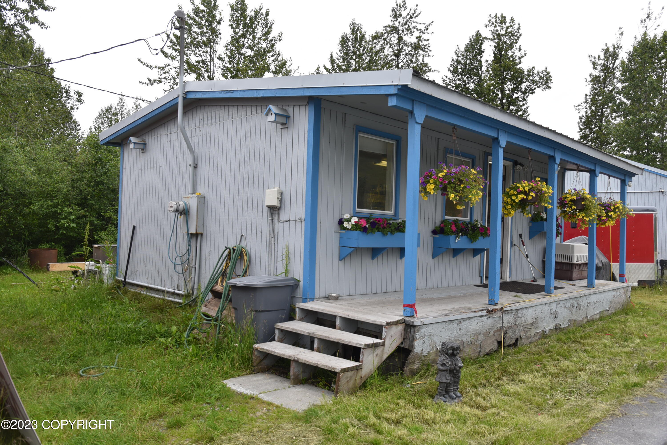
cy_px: 222
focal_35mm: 30
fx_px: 556
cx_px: 334
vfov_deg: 43.6
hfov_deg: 61.9
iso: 400
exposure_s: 1/250
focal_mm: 30
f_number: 8
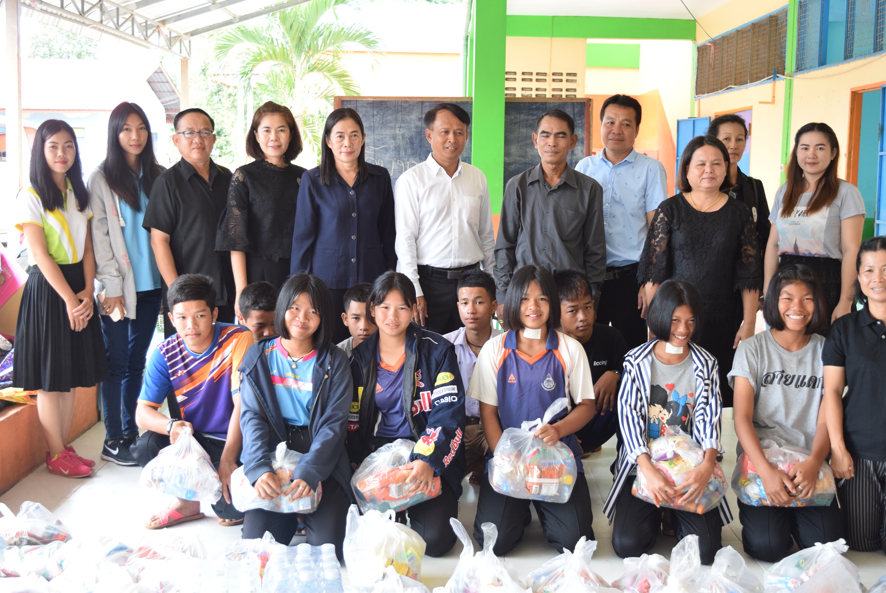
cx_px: 443
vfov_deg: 28.1
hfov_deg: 41.1
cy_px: 296
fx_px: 1182
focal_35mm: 48
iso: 800
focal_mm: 32
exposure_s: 1/80
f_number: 4.5
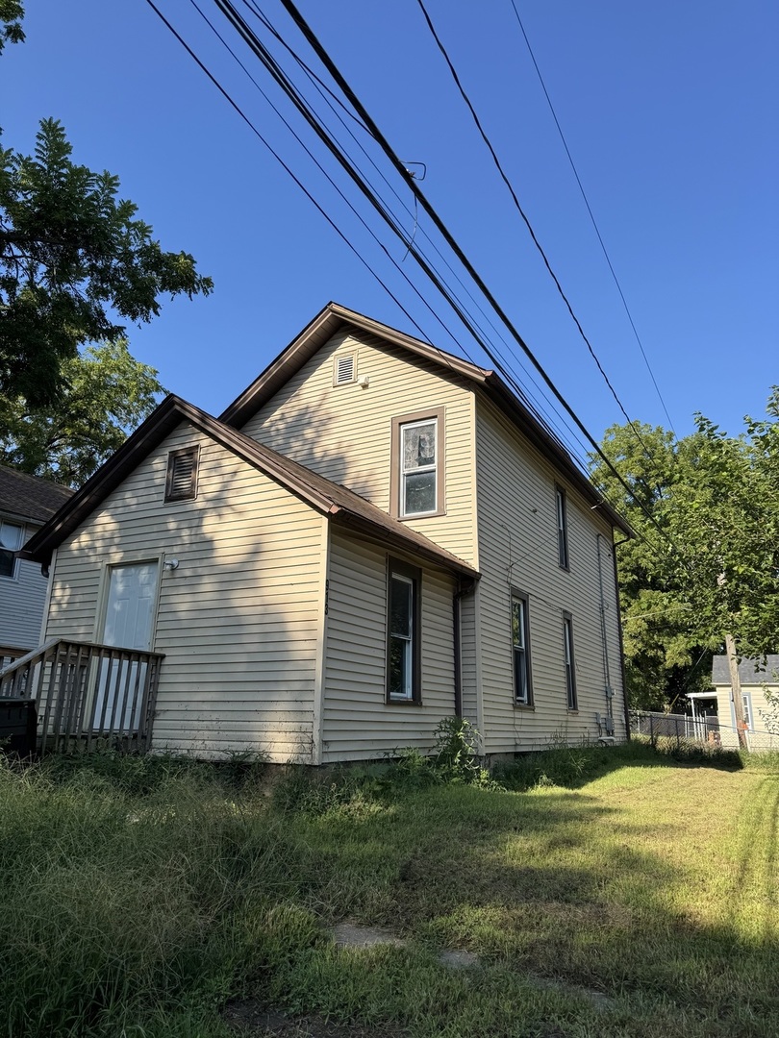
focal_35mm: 24
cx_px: 390
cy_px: 519
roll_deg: -1.1
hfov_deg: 56.8
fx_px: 720
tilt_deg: +16.1
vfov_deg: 71.6
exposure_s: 1/2331
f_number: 1.78
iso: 80
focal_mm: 6.76
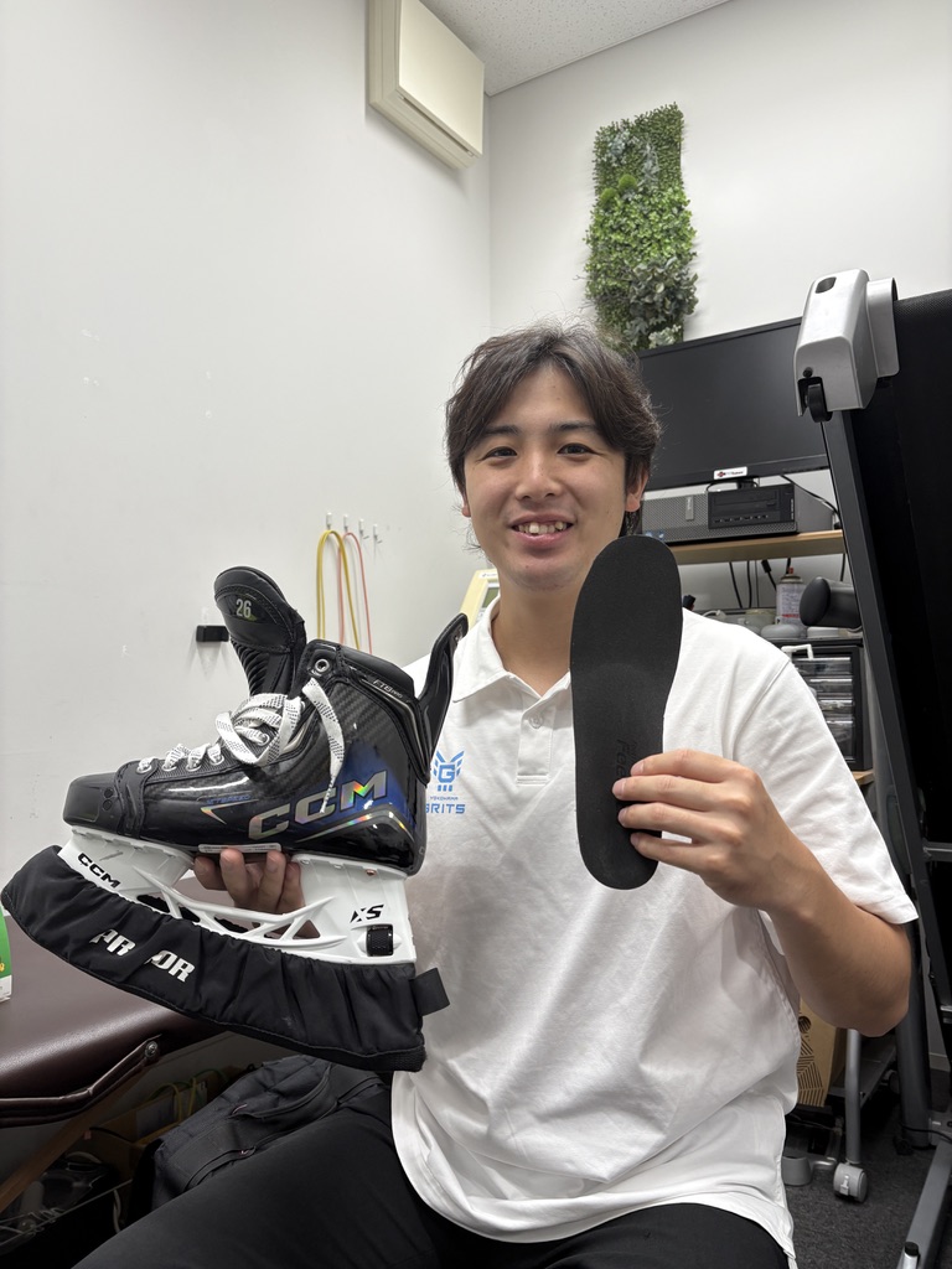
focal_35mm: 26
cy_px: 634
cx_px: 476
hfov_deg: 53.1
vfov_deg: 67.3
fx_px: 953
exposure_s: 1/100
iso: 80
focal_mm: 5.96
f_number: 1.6
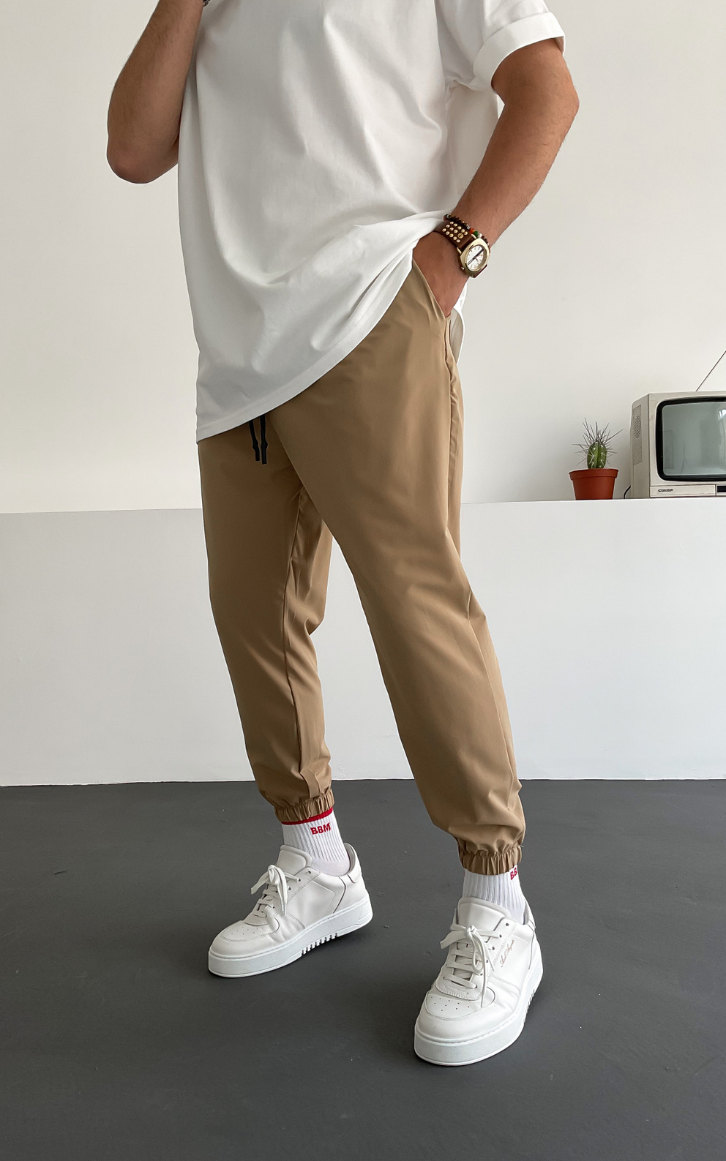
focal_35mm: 31
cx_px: 304
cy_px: 580
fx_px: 981
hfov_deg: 40.5
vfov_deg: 61.2
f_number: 1.8
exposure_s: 1/120
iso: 32
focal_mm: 3
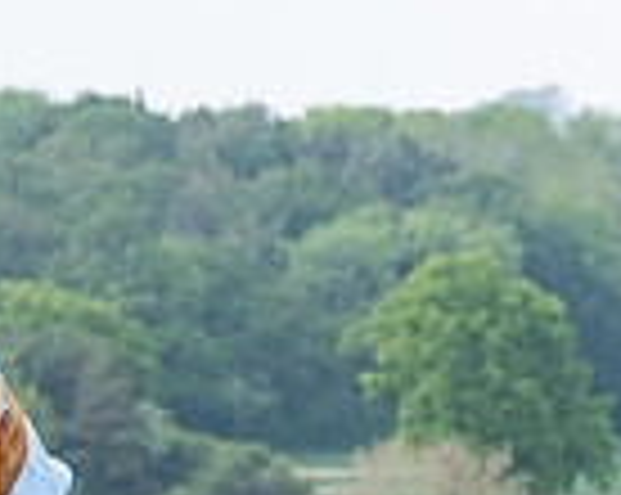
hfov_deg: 3.0
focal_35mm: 637
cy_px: 990
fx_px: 11691
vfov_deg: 2.4
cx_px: 4
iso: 400
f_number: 5
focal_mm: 70
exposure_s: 1/1000
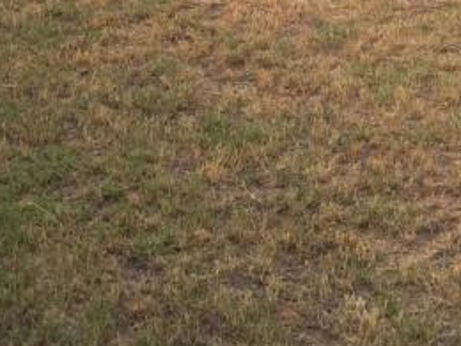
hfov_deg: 17.0
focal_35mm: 114
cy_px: -128
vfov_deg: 12.5
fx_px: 1518
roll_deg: +0.6
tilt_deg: -6.9
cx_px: 417
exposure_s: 1/209
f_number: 2.2
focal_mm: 4.15
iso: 32
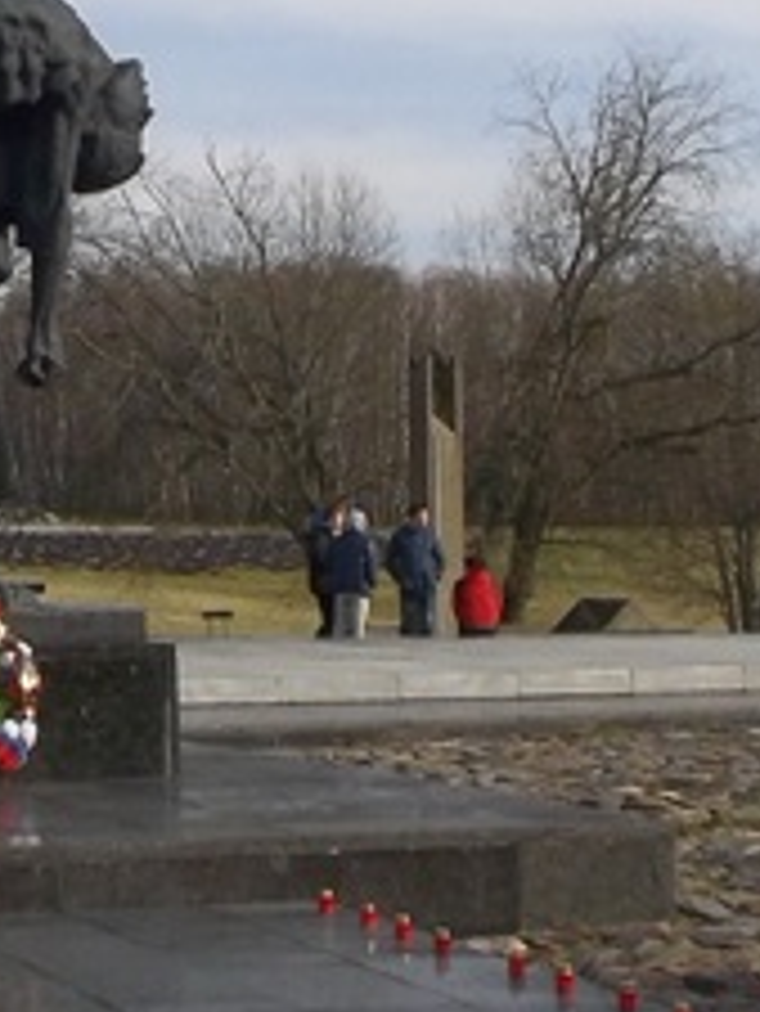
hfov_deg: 14.1
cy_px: 265
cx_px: -18
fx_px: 3012
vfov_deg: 19.0
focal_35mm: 103
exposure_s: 1/250
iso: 80
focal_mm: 4.1
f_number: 5.6
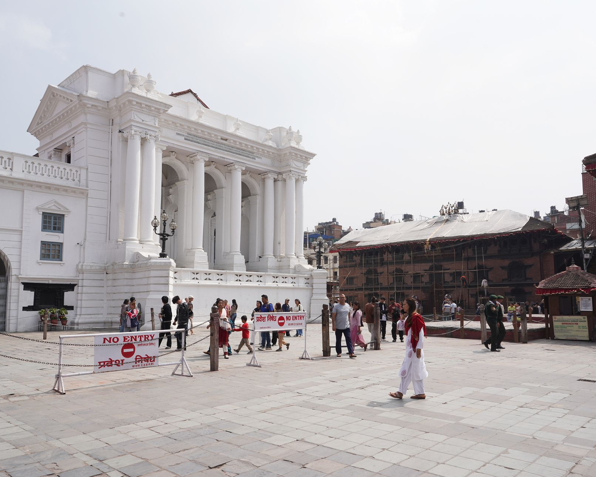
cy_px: 246
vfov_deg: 51.5
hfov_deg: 62.2
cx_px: 287
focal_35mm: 28
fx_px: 494
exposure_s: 1/125
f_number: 13
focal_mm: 24
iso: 100
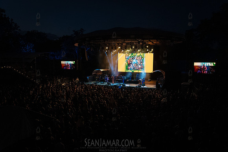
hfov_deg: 70.8
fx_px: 160
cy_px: 76
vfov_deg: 50.7
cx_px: 114
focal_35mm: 25
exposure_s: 1/500
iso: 4000
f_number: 4
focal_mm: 24
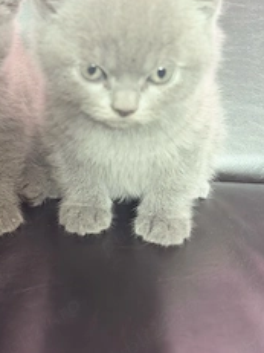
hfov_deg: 31.5
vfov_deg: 41.5
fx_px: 458
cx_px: 61
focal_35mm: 45
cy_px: 116
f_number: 1.6
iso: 400
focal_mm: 5.96
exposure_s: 1/22
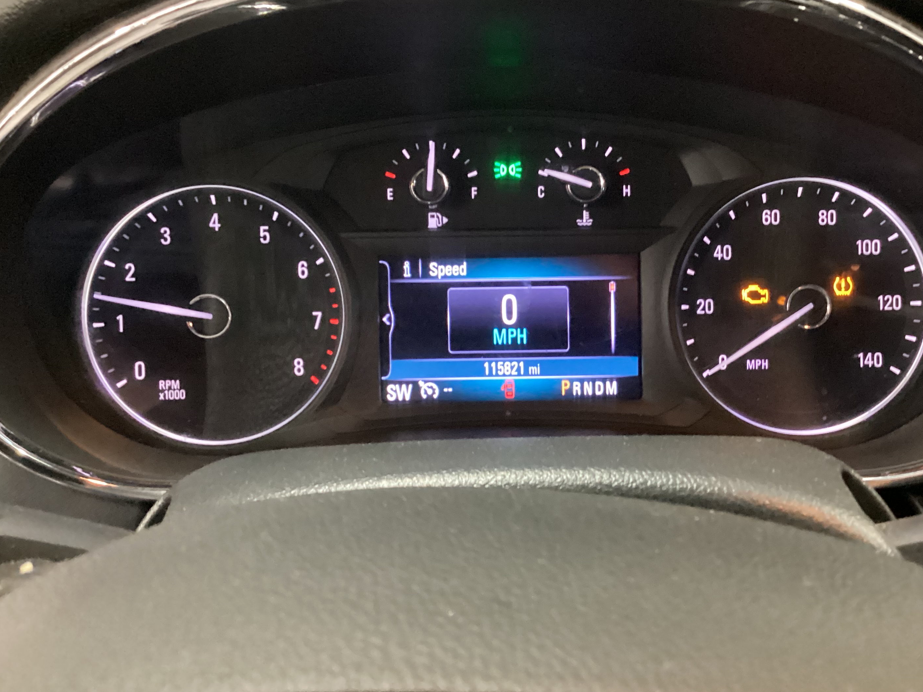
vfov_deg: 39.6
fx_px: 960
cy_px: 329
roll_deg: -1.0
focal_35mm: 36
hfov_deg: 51.2
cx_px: 523
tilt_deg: -25.2
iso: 640
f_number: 2.4
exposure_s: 1/20
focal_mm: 3.3
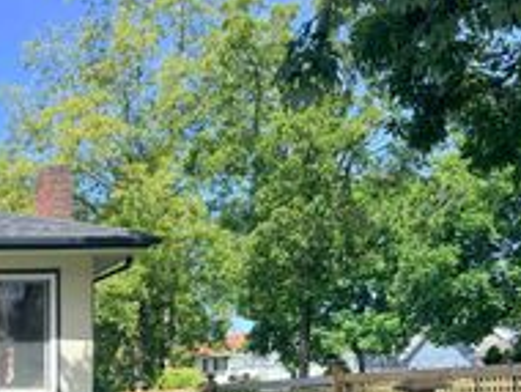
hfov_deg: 27.7
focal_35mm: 63
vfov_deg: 21.7
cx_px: -69
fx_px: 949
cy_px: 467
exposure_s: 1/1174
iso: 100
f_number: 1.78
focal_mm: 6.76
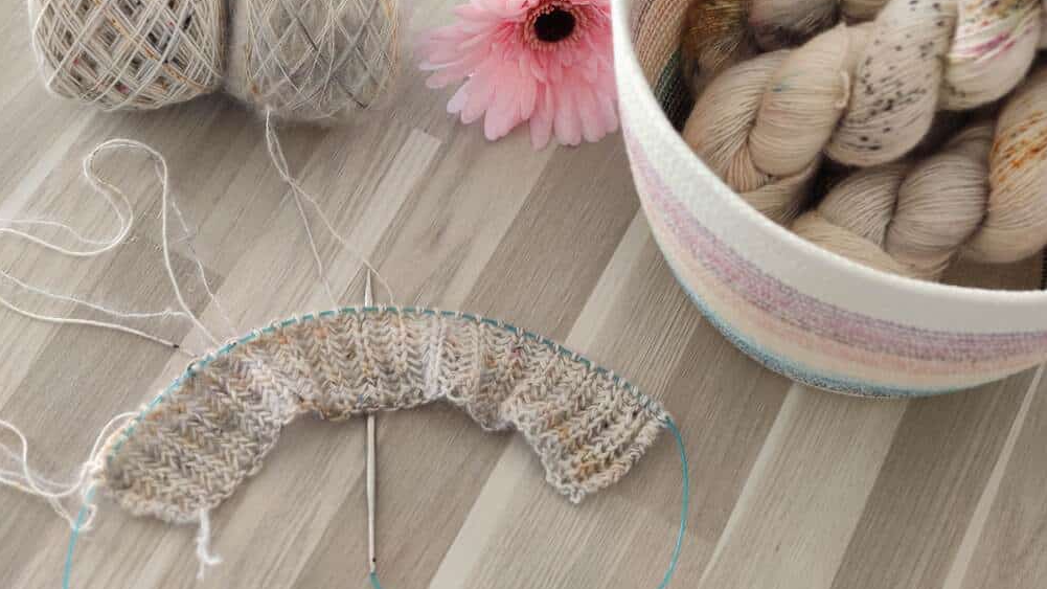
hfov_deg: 45.5
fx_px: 1249
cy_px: 237
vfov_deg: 26.5
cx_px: 522
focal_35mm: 45
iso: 211
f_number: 2
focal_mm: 8.16
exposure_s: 1/100
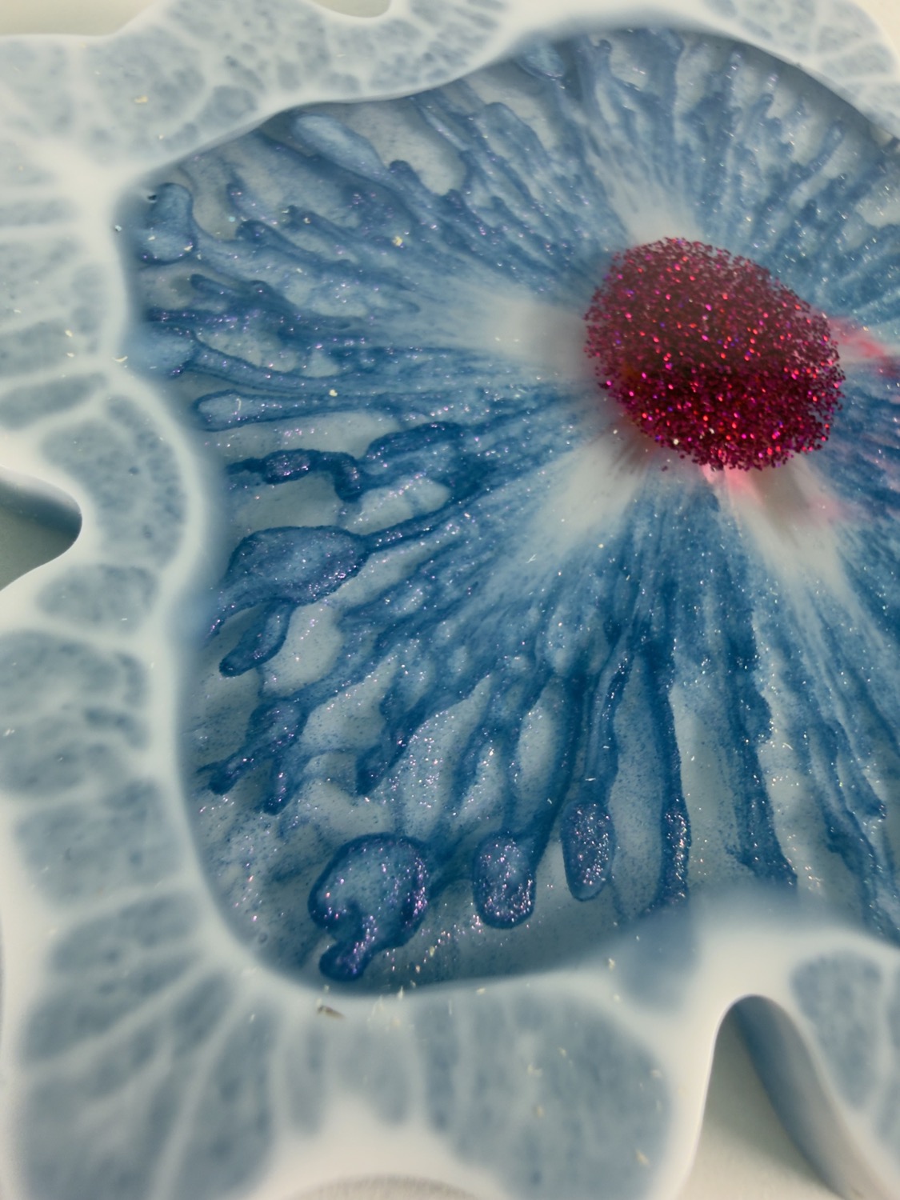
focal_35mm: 24
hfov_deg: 56.8
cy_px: 600
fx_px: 832
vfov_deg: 71.6
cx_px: 450
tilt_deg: -66.6
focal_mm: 2.22
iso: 40
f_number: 2.2
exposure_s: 1/99
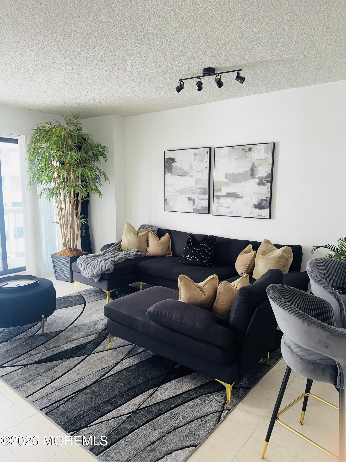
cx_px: 173
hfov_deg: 56.8
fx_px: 320
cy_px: 231
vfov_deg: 71.6
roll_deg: -1.6
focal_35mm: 24
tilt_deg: -8.7
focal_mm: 6.86
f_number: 1.78
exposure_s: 1/60
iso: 125
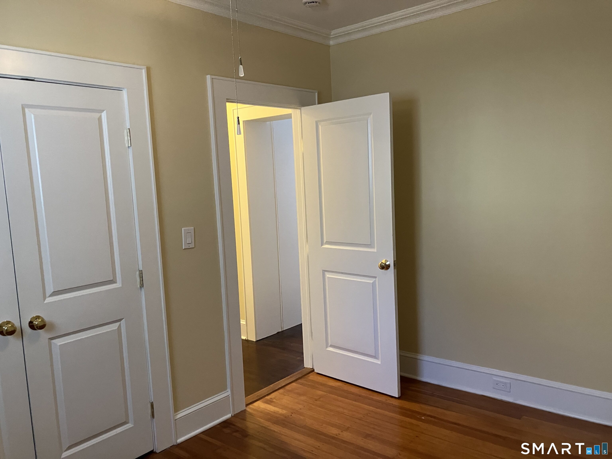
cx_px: 306
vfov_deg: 49.7
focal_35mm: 28
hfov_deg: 63.4
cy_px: 230
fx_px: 495
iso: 250
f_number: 1.8
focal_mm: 3.99
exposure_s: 1/60
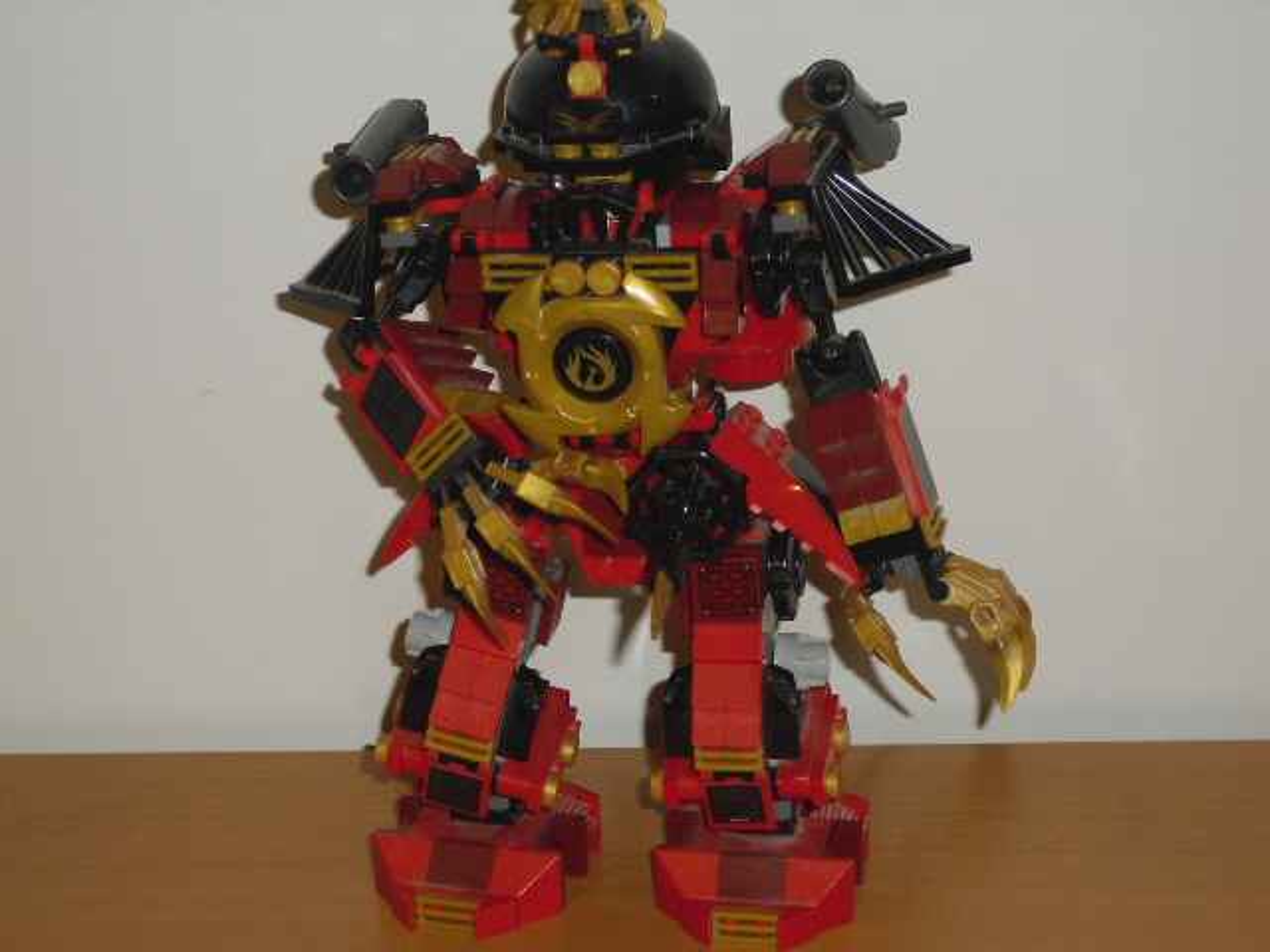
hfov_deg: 22.3
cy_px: 476
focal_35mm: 88
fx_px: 3229
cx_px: 635
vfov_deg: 16.8
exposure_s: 1/60
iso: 200
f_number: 5.1
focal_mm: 15.7
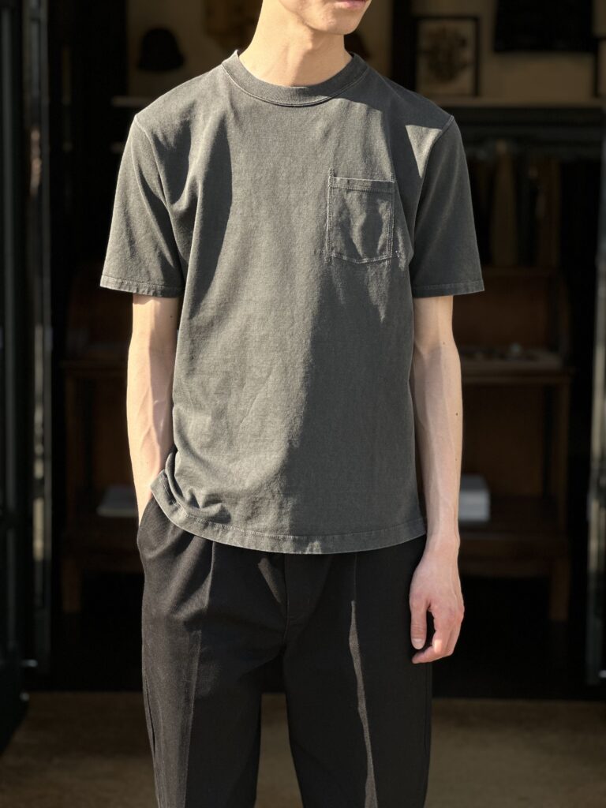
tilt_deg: -5.9
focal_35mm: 77
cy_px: 404
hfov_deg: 19.1
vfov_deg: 25.3
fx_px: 1797
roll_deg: -0.3
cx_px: 303
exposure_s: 1/330
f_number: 2.8
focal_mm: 9
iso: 32
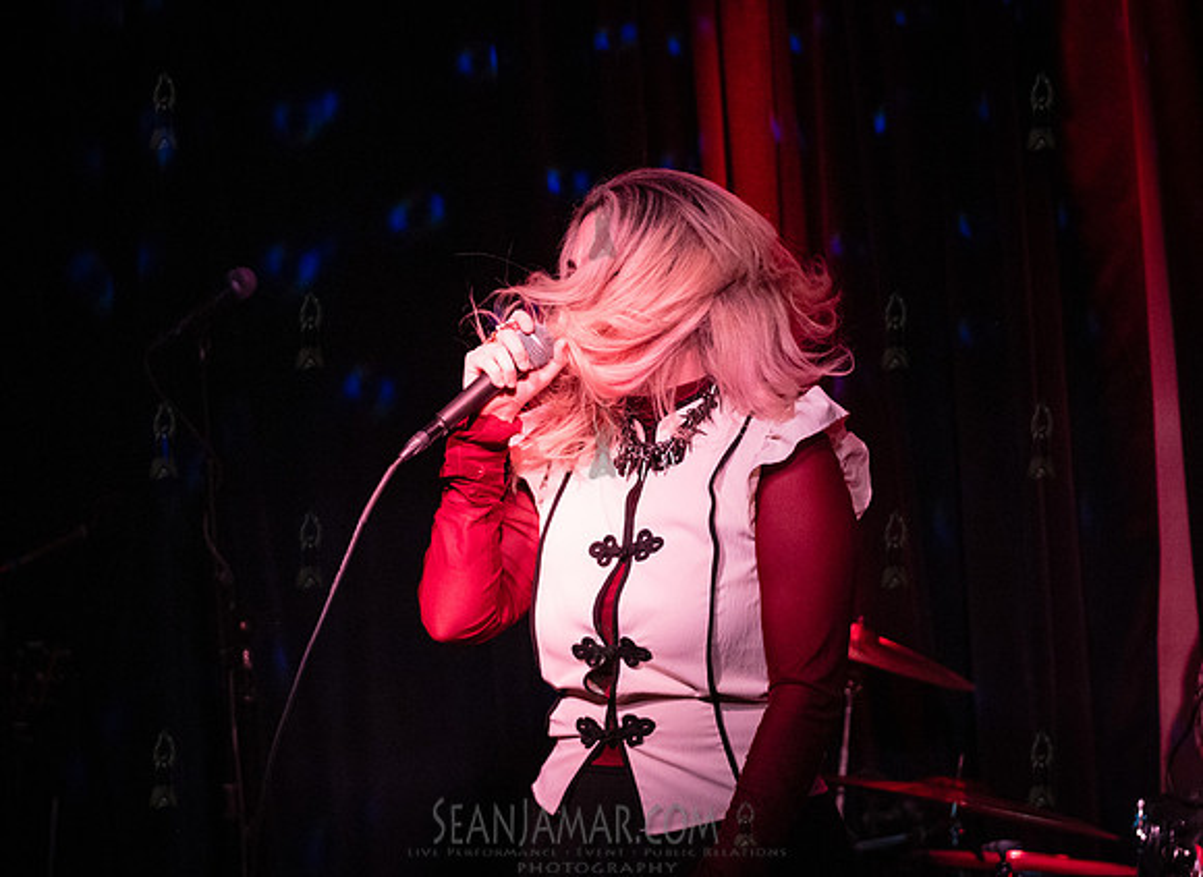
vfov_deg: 18.5
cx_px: 694
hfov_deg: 25.1
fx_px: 2695
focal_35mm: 78
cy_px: 461
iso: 12800
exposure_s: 1/320
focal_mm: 70
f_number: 4
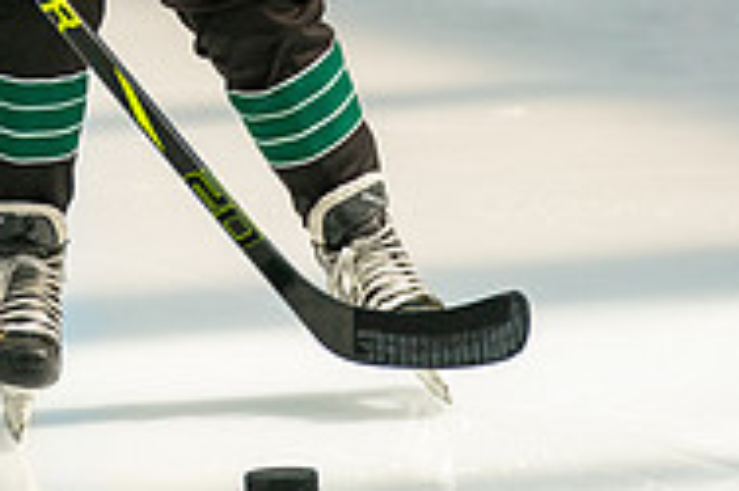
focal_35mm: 683
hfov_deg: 3.0
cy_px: -218
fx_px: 14008
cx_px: 51
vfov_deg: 2.0
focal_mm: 221
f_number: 3.5
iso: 1600
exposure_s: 1/4000
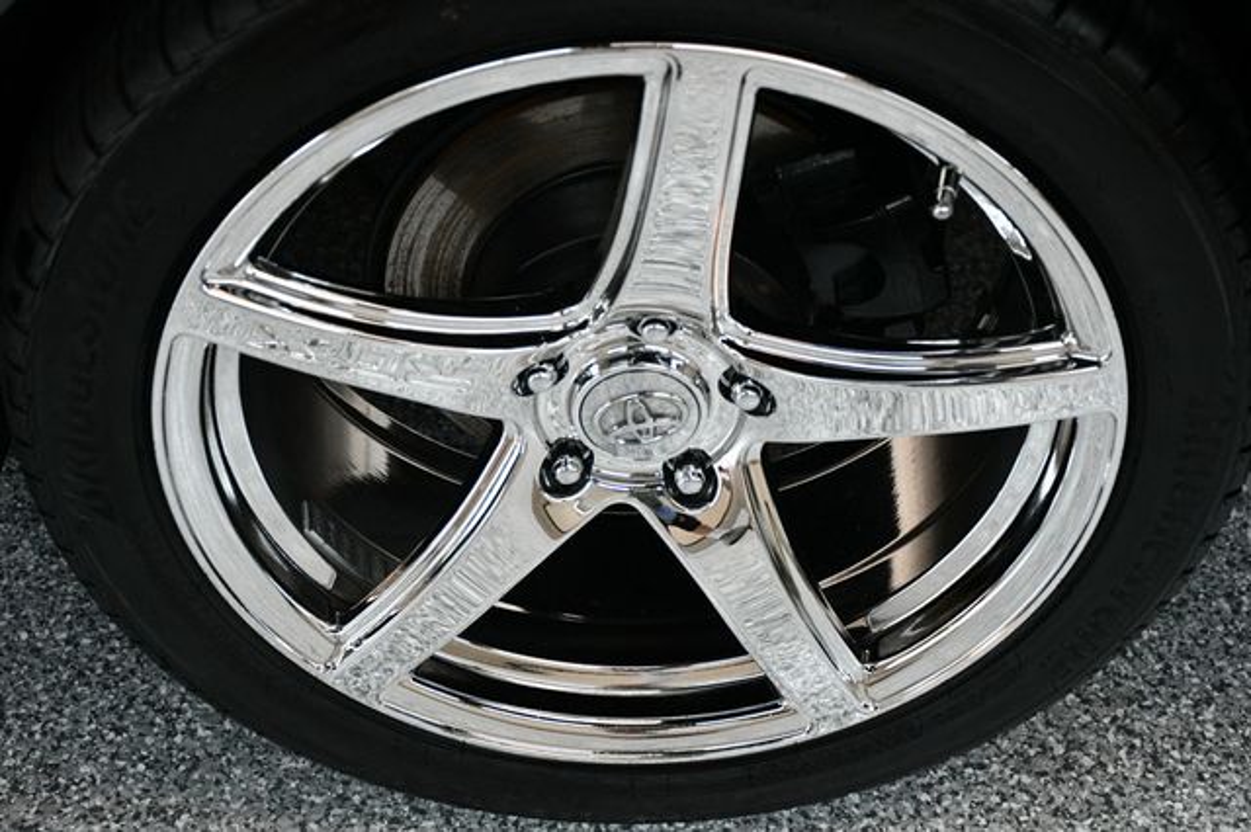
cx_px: 626
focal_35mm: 63
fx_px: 2188
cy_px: 416
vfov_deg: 21.5
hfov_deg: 31.9
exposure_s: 1/125
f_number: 4.5
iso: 2500
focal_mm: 42
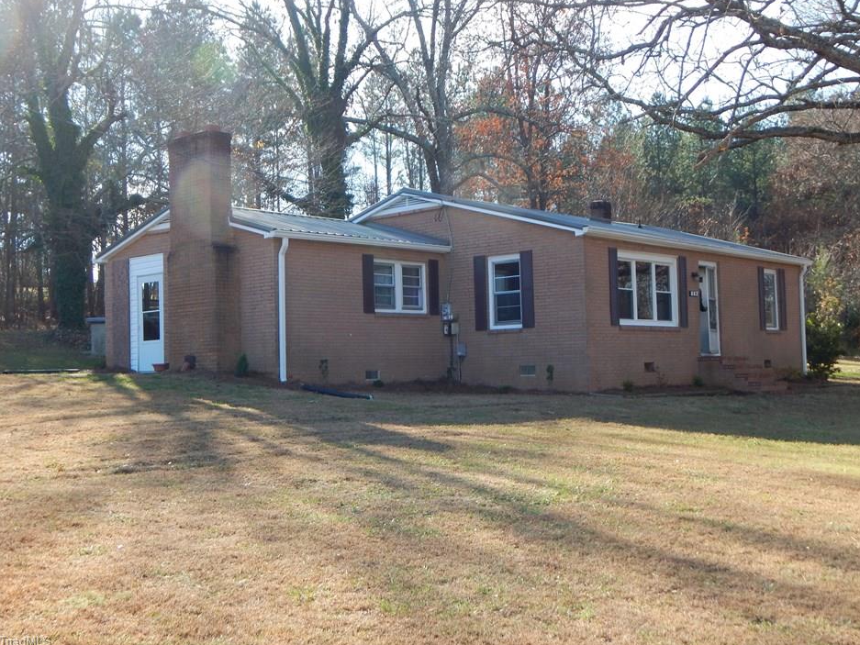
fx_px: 1168
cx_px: 454
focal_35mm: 47
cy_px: 297
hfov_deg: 40.4
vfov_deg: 30.9
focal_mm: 7.7
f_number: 3.6
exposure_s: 1/400
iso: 125
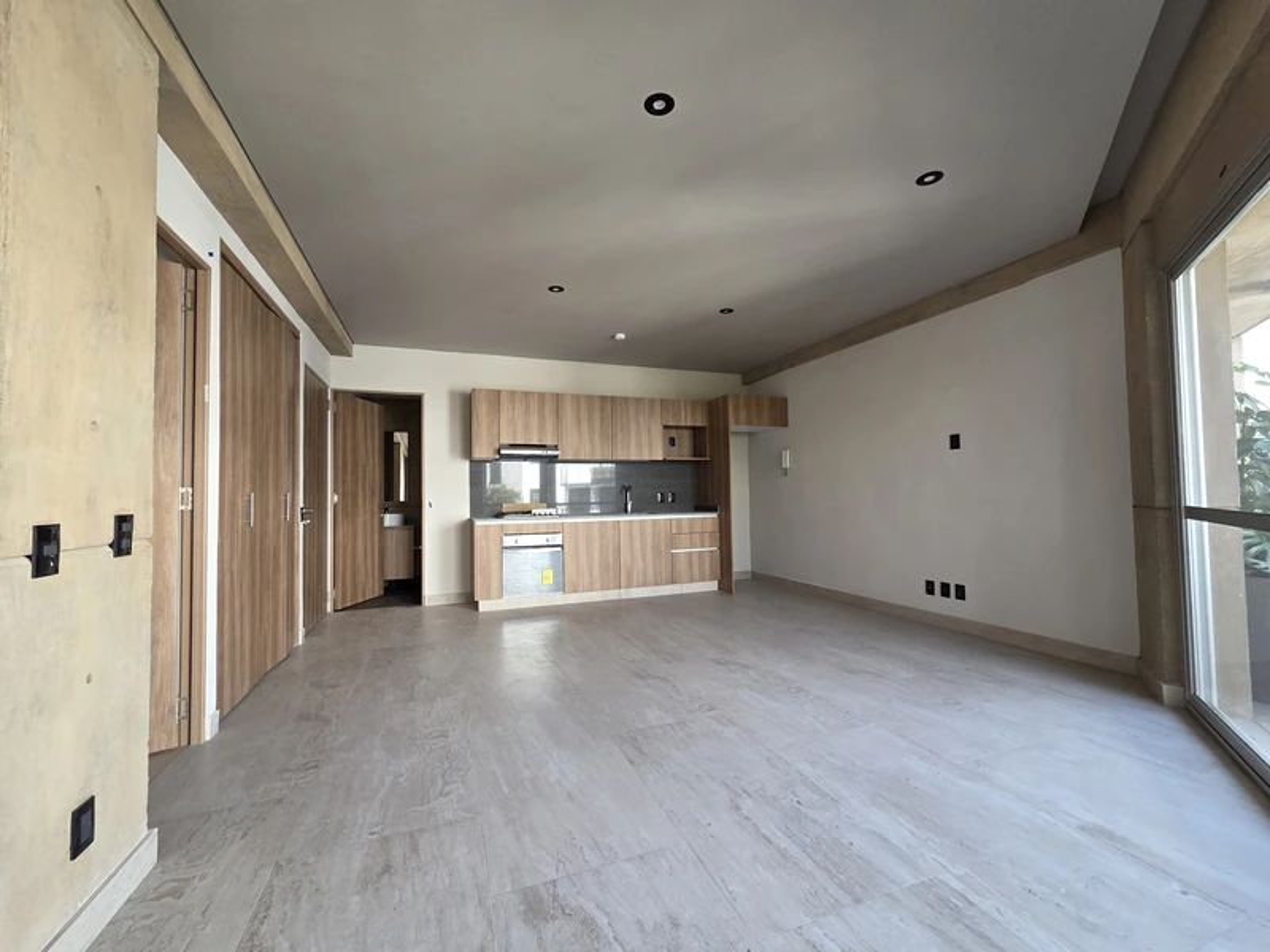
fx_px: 477
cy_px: 476
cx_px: 635
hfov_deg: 106.2
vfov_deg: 89.9
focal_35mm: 13
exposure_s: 1/120
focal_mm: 2.2
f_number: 2.2
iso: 160
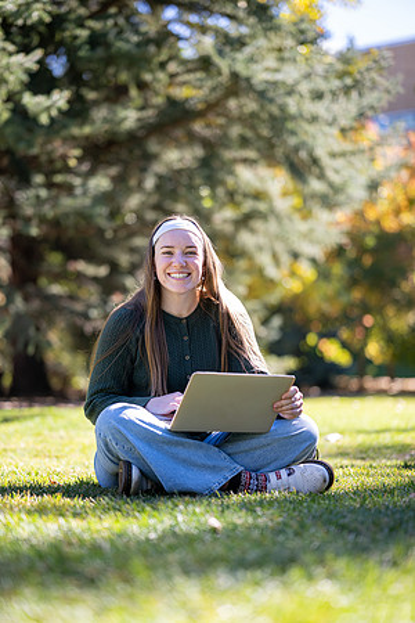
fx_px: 1470
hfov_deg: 16.1
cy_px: 312
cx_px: 208
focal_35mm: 85
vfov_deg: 23.9
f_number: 1.8
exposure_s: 1/500
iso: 100
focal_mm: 85
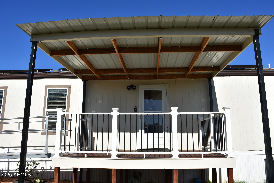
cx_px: 137
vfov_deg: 47.9
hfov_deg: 67.4
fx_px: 205
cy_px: 92
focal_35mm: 27
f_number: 8
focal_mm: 18
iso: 100
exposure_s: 1/500
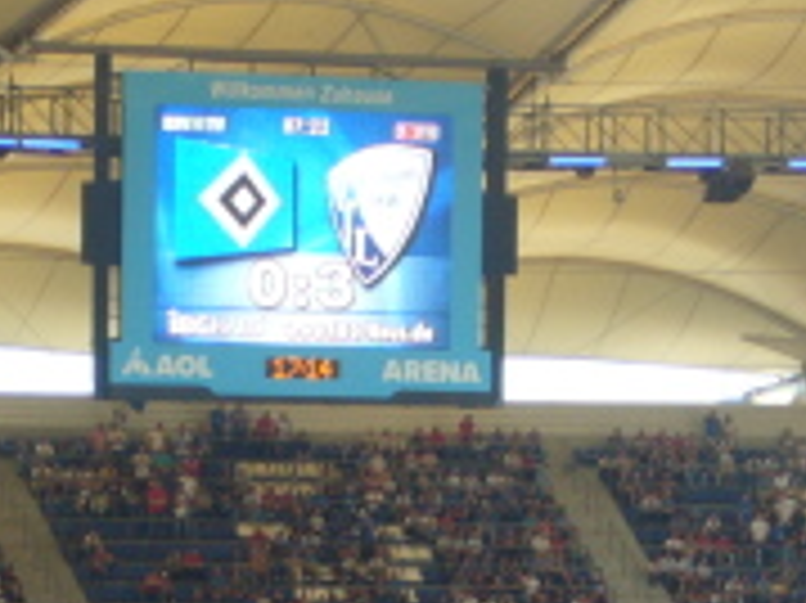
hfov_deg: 6.7
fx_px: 6841
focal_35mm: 294
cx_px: 347
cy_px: 713
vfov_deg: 5.0
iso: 80
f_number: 5
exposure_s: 1/50
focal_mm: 17.4
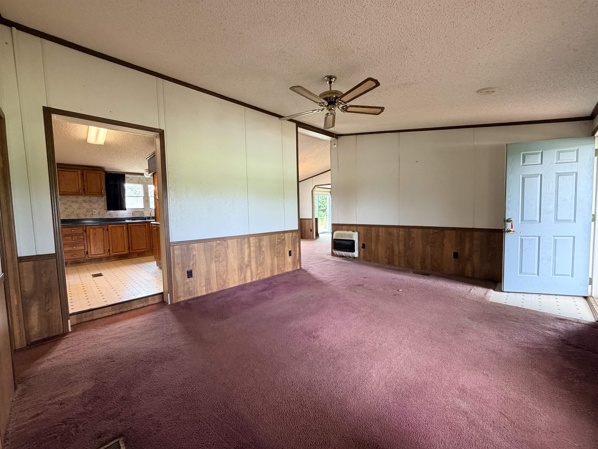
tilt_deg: -3.7
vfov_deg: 85.7
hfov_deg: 102.1
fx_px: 242
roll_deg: +1.8
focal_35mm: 14
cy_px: 224
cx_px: 299
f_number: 2.2
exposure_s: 1/83
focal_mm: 2.22
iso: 320
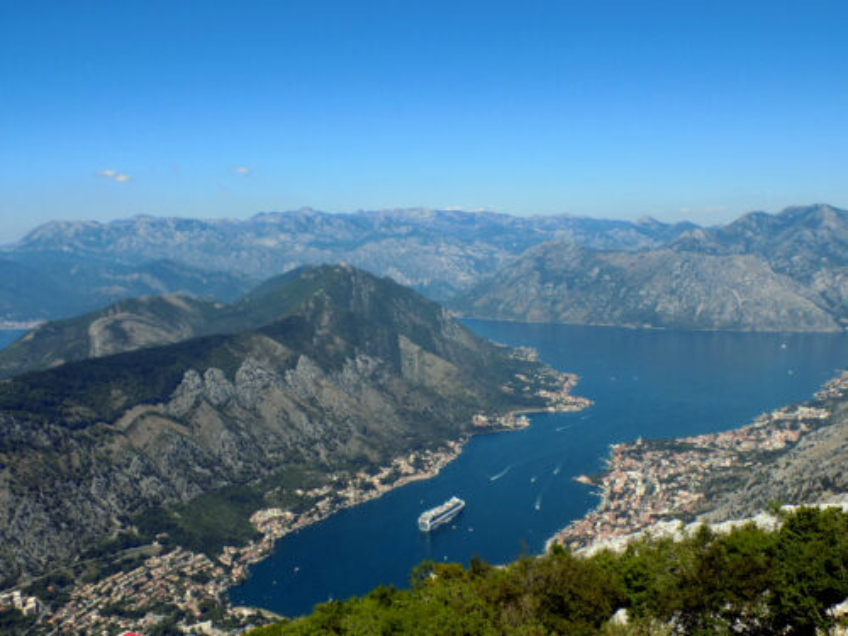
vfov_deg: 38.7
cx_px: 424
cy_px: 318
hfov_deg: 50.1
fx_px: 906
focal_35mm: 37
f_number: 11.2
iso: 80
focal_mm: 6.6
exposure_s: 1/160
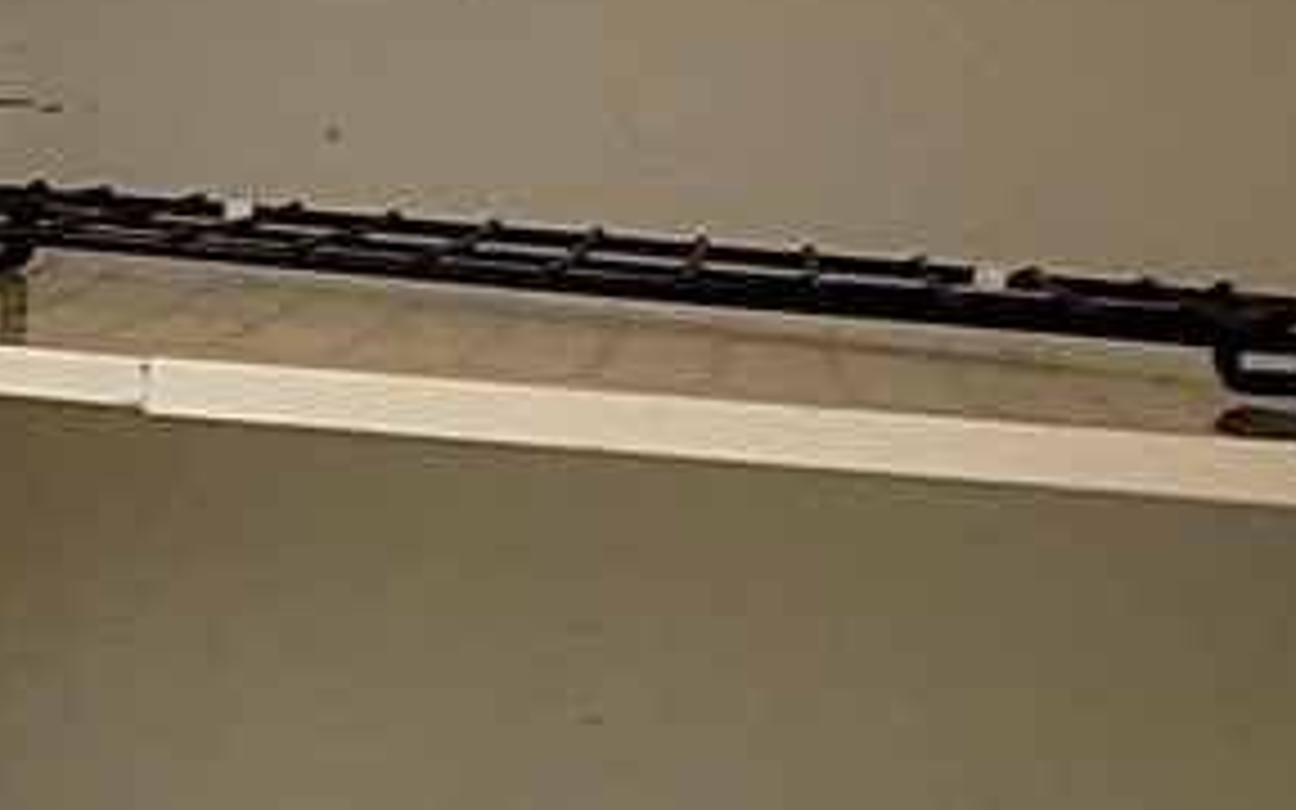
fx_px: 3249
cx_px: -765
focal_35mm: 92
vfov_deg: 14.2
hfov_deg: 19.1
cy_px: 544
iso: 400
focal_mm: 2.2
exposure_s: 1/30
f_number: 2.2
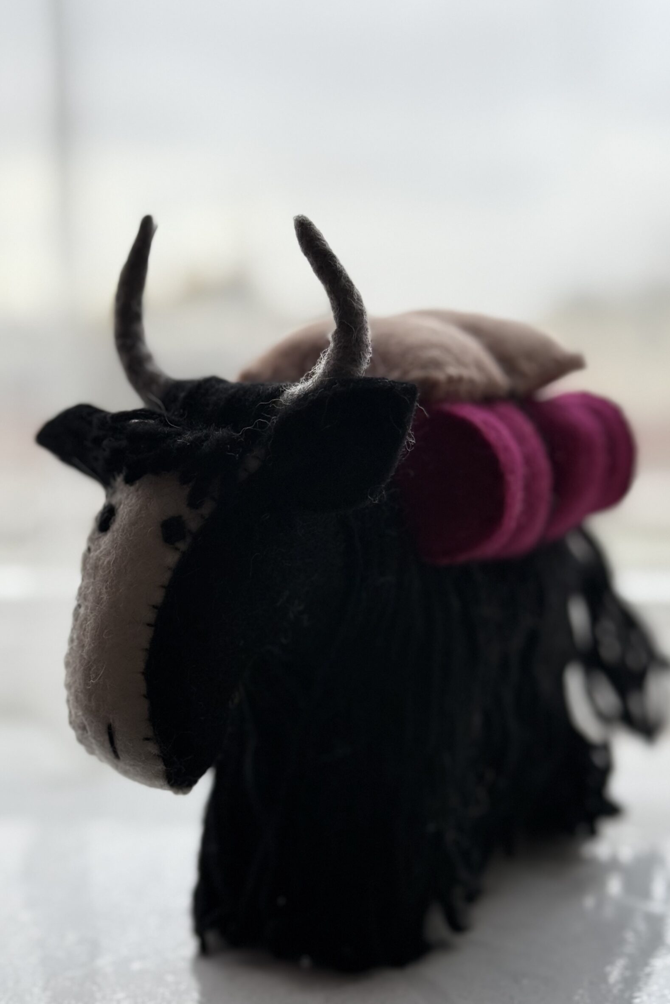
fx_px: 1507
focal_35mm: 54
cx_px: 340
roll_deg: +1.2
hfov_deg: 25.1
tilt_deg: -5.6
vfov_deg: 36.9
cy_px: 534
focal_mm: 6.76
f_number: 1.78
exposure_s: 1/84
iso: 200
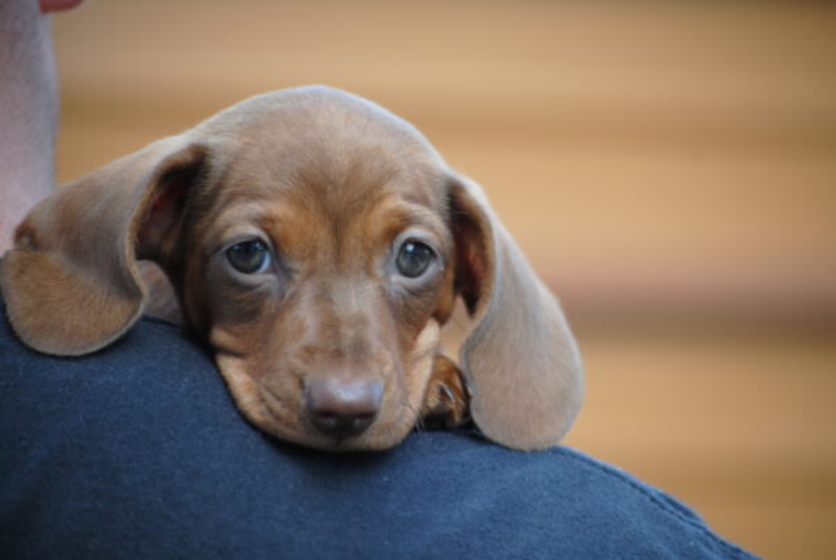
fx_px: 3488
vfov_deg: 9.2
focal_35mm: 150
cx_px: 418
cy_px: 280
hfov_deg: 13.7
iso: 200
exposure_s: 1/200
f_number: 4.5
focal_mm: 100
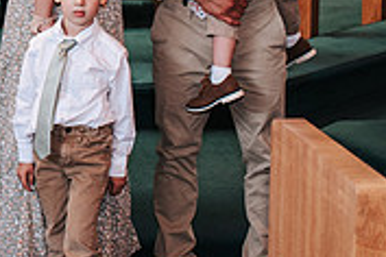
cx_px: -154
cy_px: -69
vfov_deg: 10.7
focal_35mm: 126
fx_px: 1351
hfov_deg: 15.3
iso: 1000
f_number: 3.2
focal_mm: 35
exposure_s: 1/125
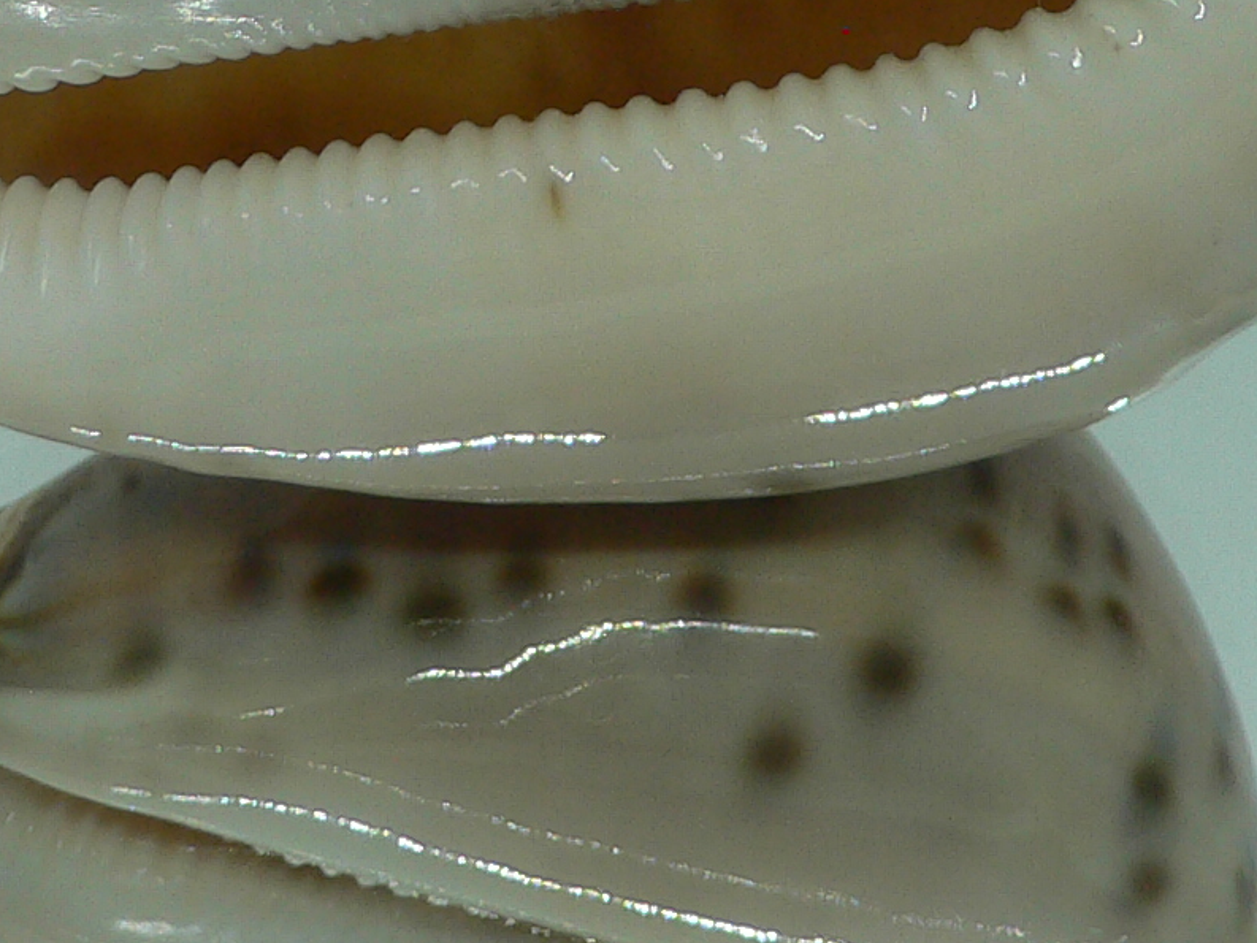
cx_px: 667
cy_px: -204
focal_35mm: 89
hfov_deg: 22.0
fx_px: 3232
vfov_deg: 15.9
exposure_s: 1/60
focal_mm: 4.6
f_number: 2.8
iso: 80
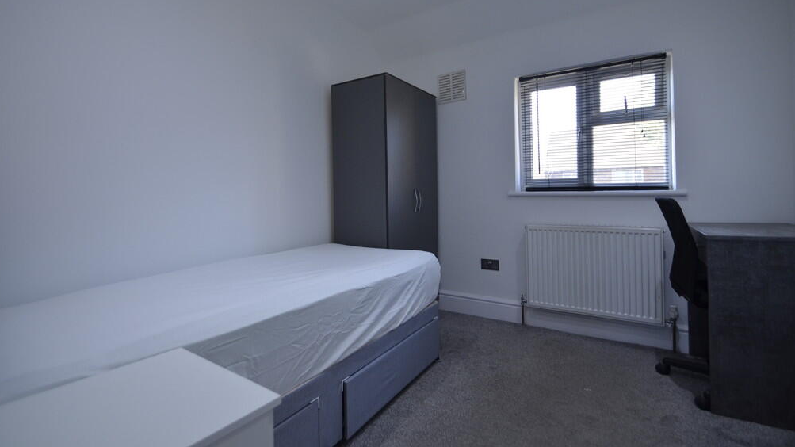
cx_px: 394
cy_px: 184
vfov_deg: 66.6
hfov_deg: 99.4
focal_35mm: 16
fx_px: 337
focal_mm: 10
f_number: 4.5
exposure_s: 1/80
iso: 400
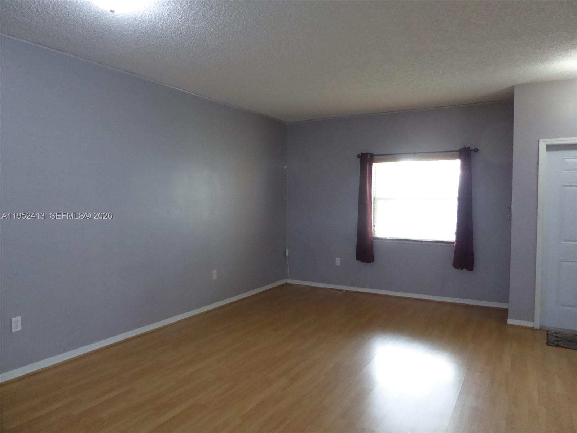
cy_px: 216
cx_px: 288
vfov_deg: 54.9
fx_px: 417
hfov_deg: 69.4
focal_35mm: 25
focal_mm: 4.3
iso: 800
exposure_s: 1/60
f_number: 3.3
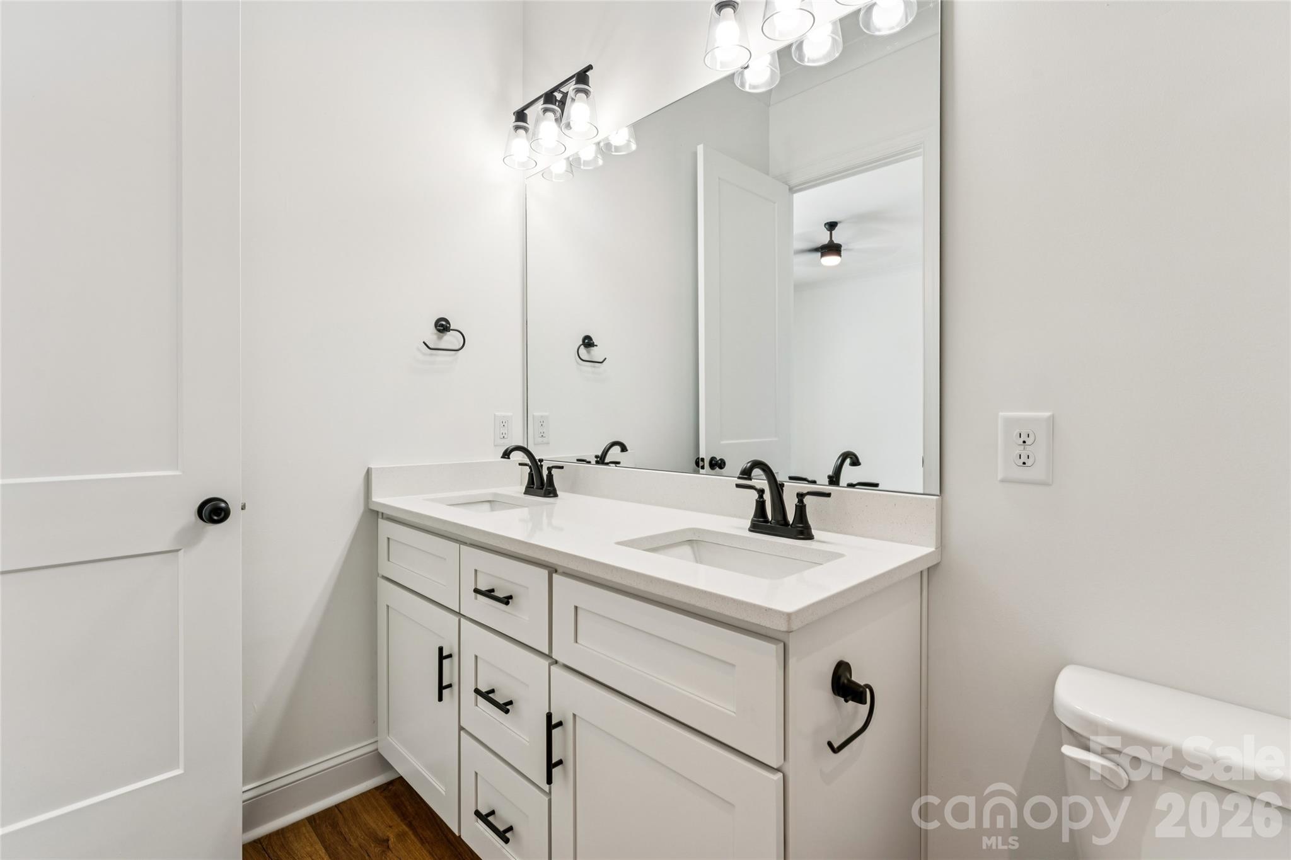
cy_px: 430
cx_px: 646
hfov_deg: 96.0
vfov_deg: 73.1
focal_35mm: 16
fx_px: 581
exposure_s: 1/13
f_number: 9
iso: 100
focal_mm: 16.2
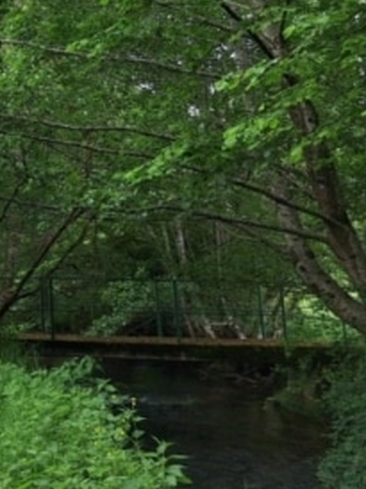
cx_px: -187
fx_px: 918
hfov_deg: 19.6
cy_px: 54
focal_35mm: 65
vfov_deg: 28.7
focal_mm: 5.23
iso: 50
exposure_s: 1/119
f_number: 1.8
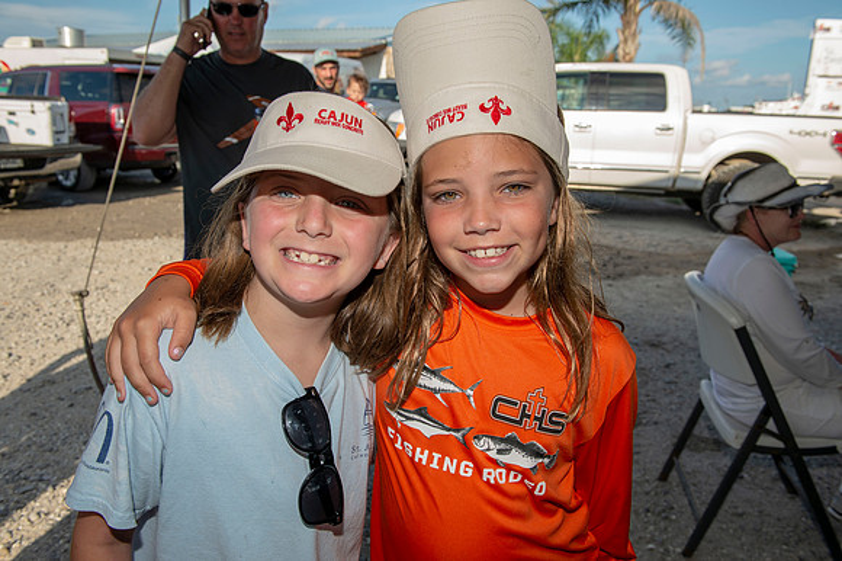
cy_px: 280
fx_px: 654
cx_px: 421
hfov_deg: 65.5
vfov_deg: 46.4
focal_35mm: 28
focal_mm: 28
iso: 64
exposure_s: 1/160
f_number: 8
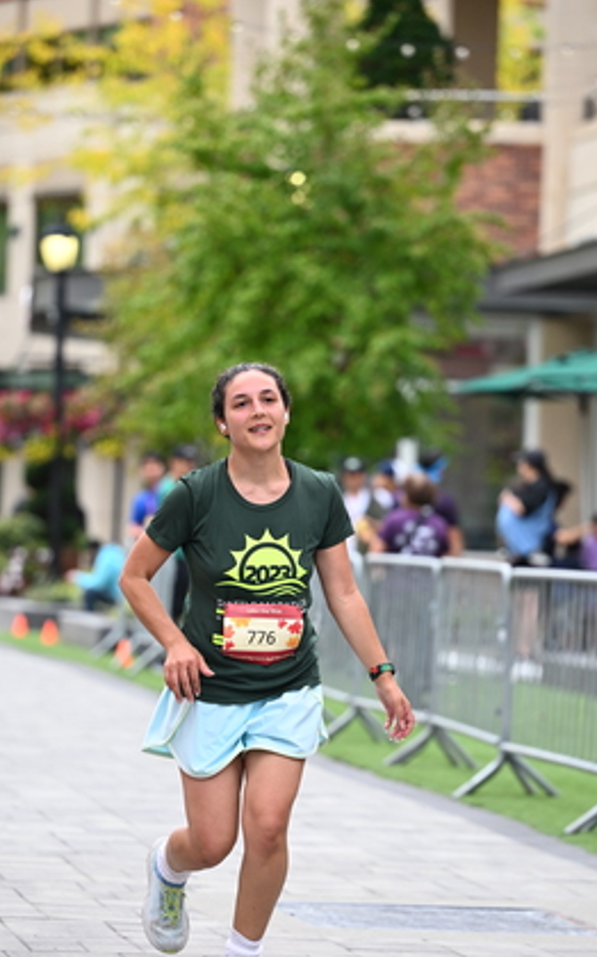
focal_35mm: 167
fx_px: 4353
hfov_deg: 7.8
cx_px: 316
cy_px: 529
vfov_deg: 12.5
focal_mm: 125
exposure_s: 1/2000
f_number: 2.8
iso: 640
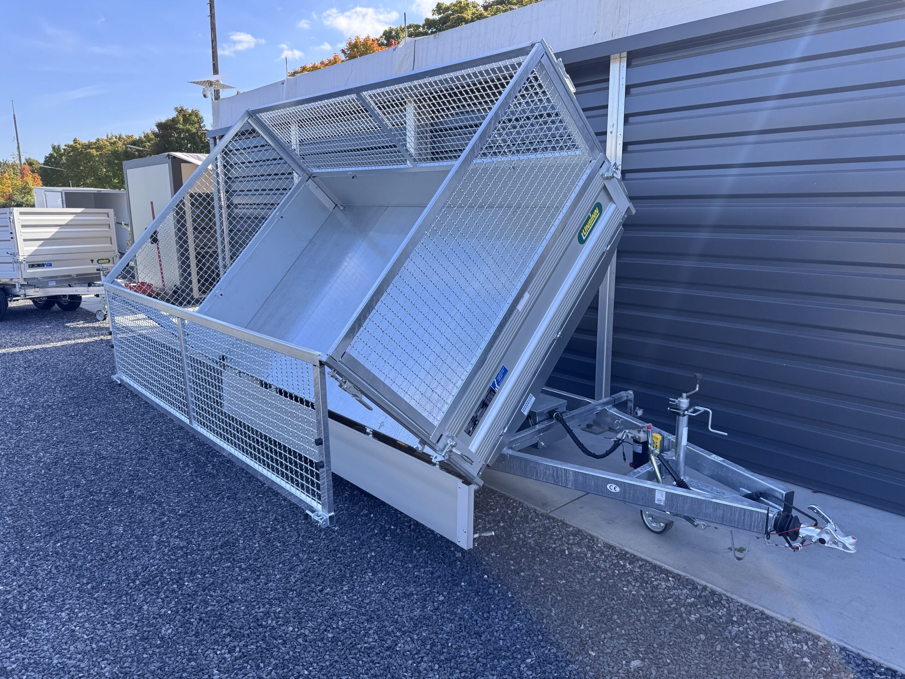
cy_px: 340
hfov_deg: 71.6
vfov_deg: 56.8
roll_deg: +0.4
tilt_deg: -10.8
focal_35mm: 24
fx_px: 627
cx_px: 452
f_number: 1.78
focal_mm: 6.76
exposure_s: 1/1261
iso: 80
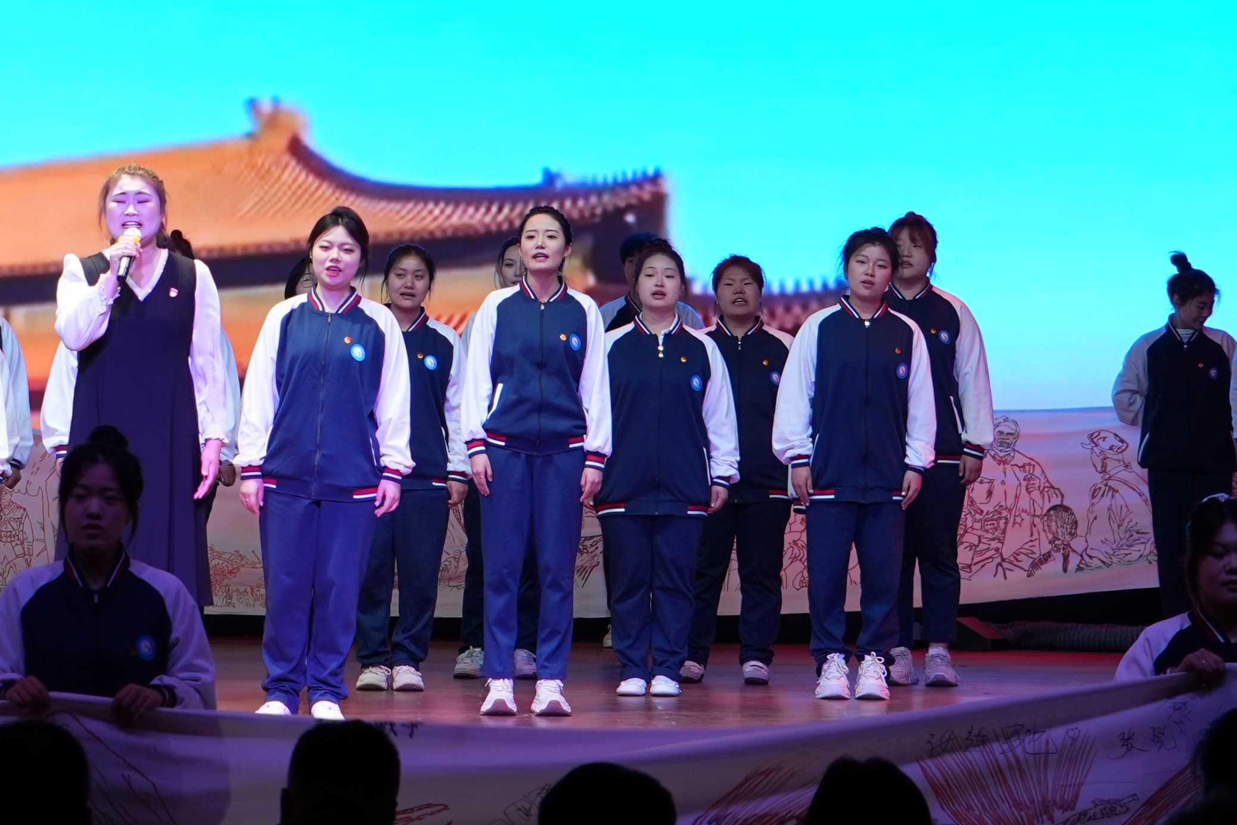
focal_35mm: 144
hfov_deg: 14.1
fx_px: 4948
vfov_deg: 9.4
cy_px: -79
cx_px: 125
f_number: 4.5
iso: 250
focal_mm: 46
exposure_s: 1/50
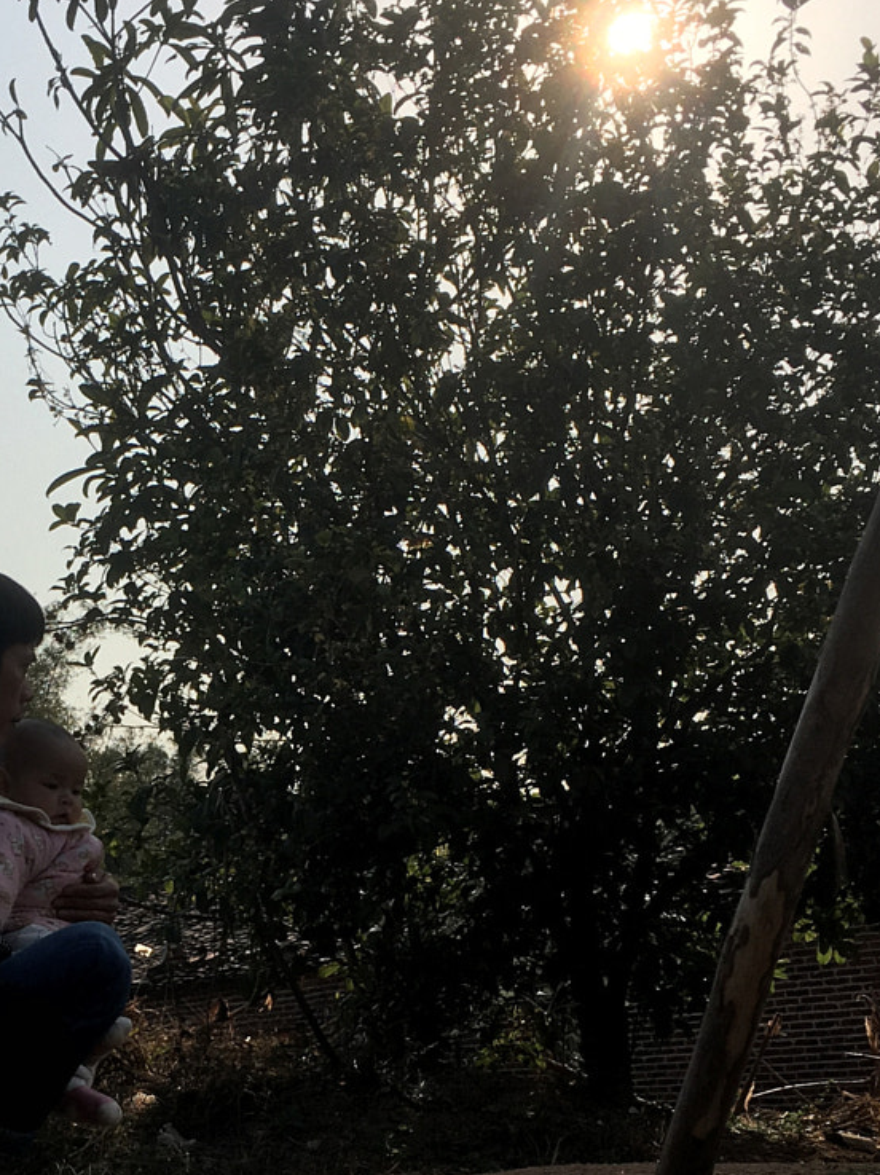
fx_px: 2137
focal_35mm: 63
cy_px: 837
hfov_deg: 22.9
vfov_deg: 30.4
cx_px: 151
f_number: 2.2
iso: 25
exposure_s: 1/4049
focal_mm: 4.15
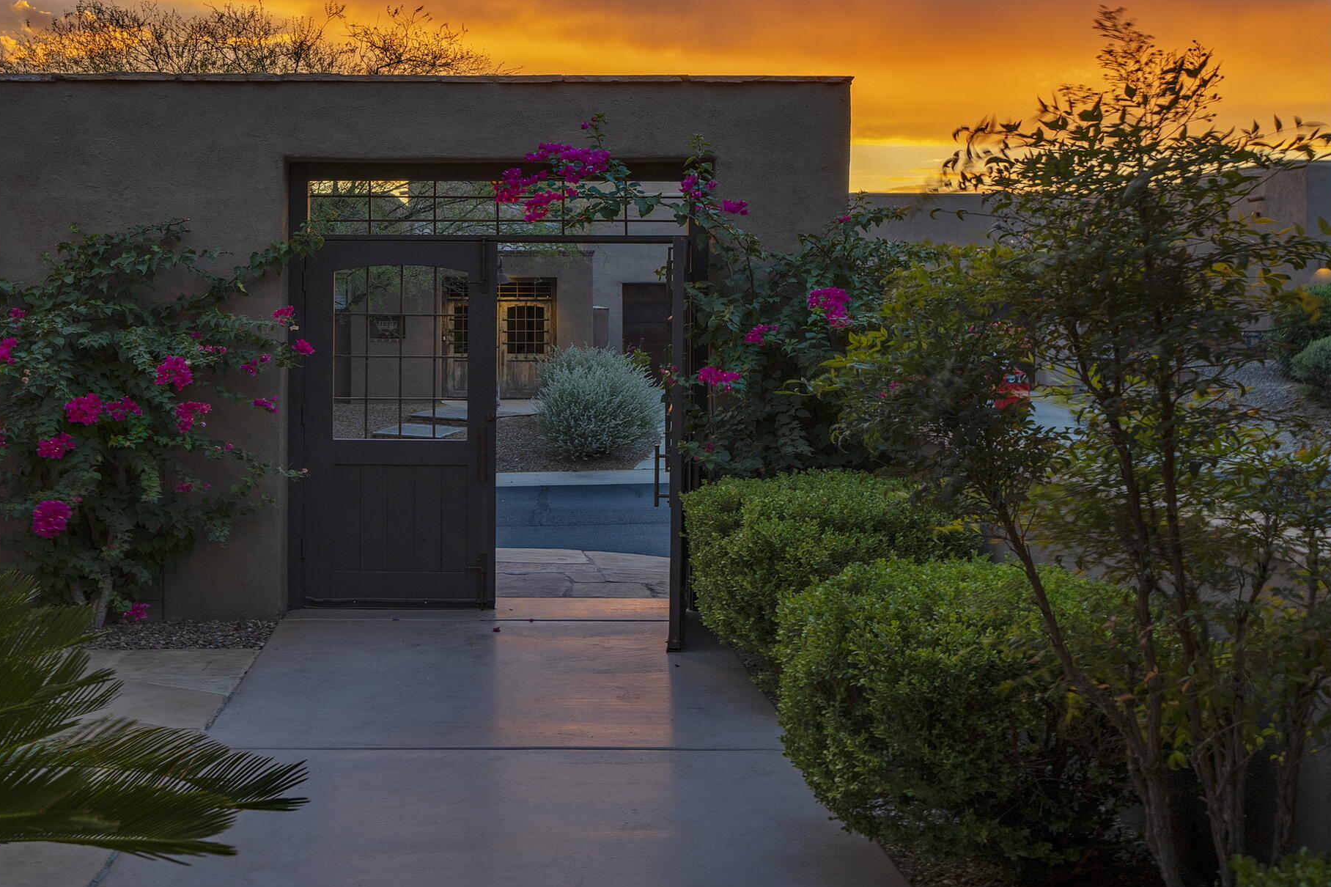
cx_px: 487
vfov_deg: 35.5
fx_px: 1368
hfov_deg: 51.3
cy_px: 284
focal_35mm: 37
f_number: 5.6
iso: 100
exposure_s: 1/13
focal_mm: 24
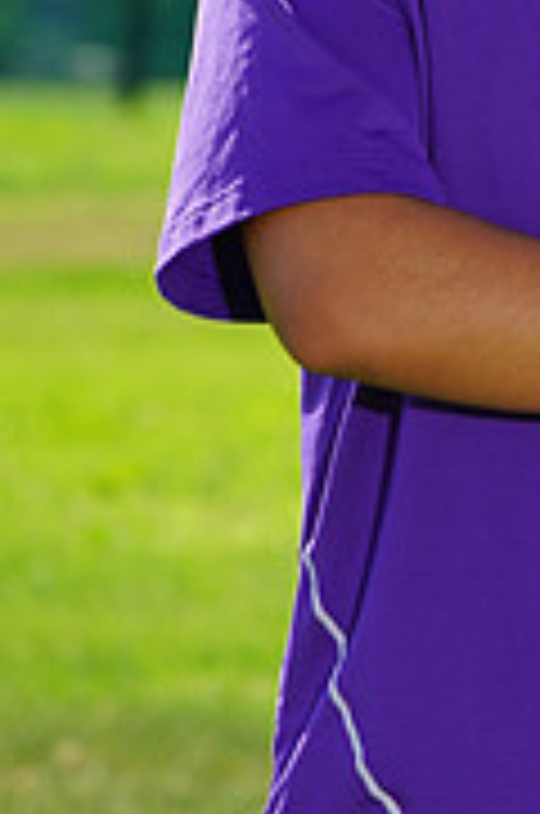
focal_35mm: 822
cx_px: 774
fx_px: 18565
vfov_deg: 2.5
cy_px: -279
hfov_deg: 1.7
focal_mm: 256
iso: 200
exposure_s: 1/200
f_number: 11
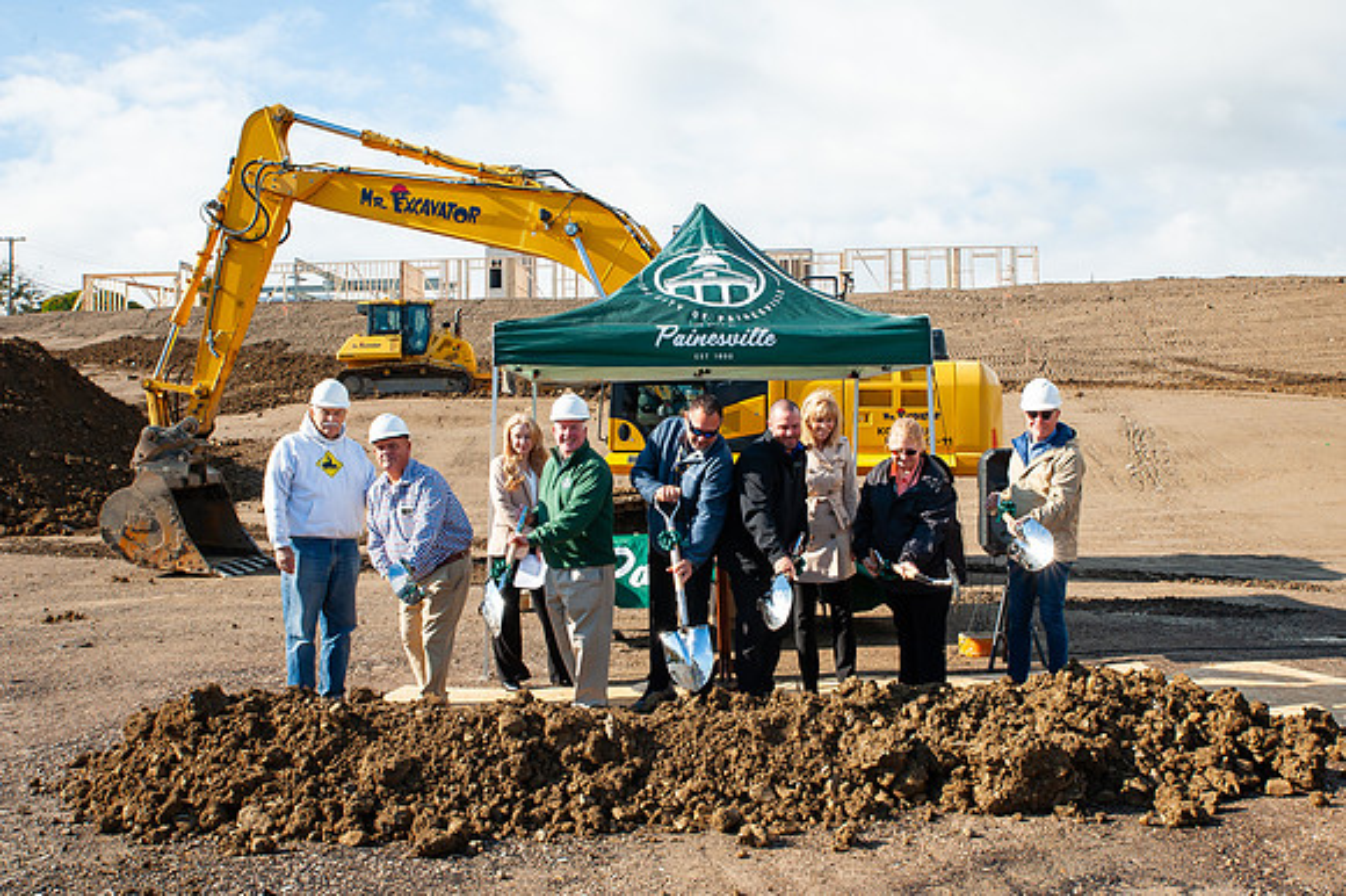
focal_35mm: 35
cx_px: 745
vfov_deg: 37.4
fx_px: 1323
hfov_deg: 53.8
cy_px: 419
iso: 400
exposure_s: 1/200
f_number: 16
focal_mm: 32
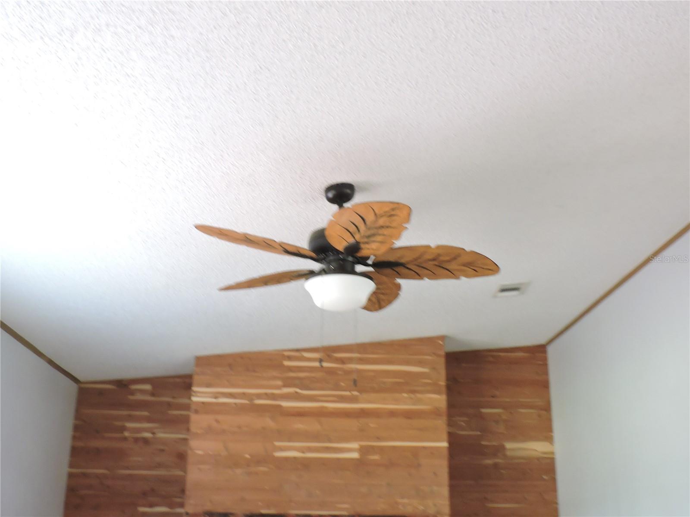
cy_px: 258
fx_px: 797
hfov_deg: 46.8
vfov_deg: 36.0
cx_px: 345
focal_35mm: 40
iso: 800
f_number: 3.3
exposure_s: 1/10
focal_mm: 7.1
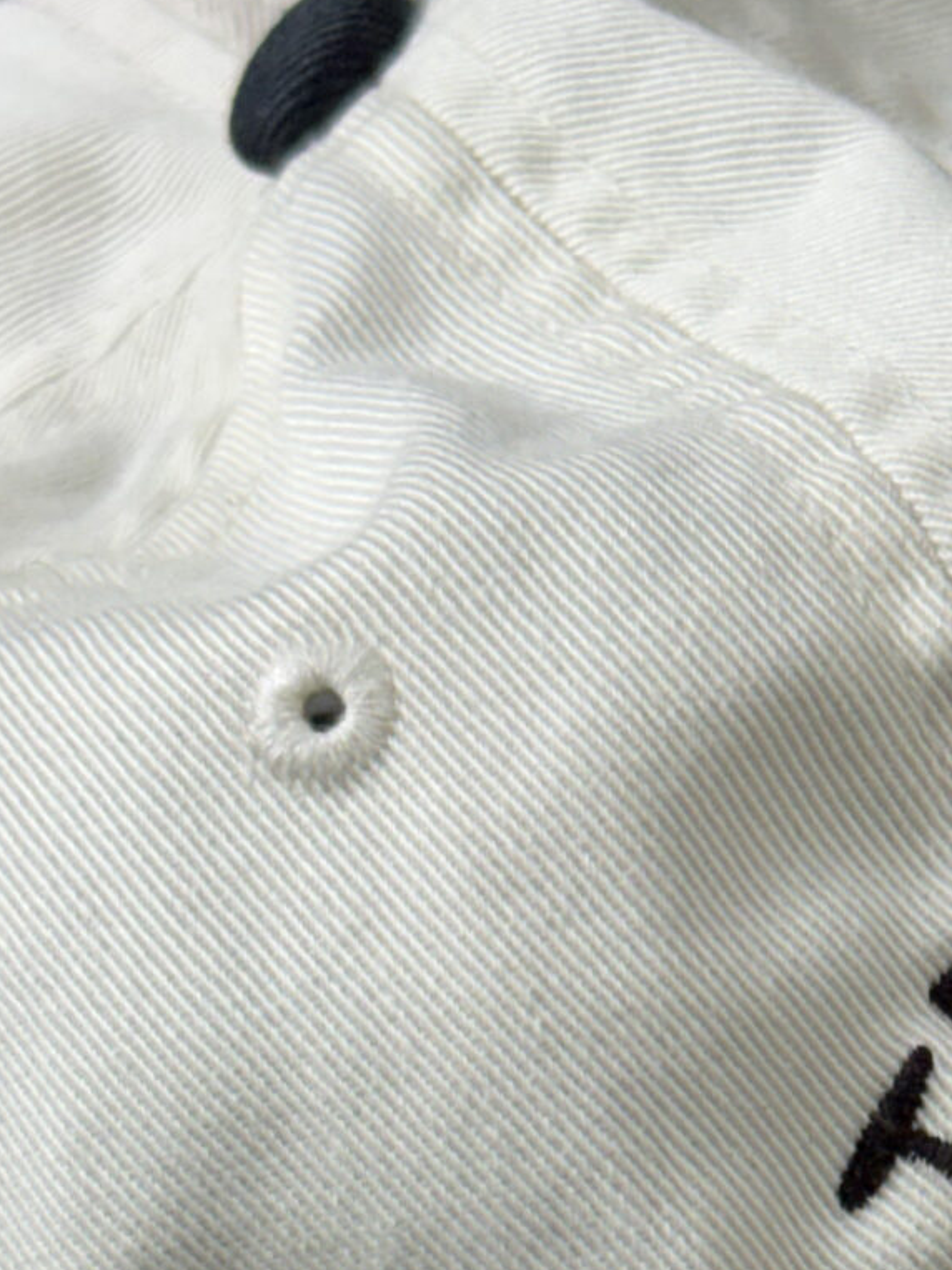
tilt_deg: -48.0
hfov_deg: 9.0
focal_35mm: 161
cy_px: 1640
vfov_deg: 11.9
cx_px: 1338
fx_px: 5905
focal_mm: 6.76
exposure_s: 1/60
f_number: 1.78
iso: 80
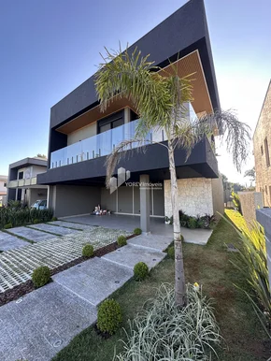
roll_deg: -0.3
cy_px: 180
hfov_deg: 85.7
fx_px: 146
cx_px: 136
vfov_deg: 102.0
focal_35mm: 14
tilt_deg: +6.9
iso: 40
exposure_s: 1/132
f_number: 2.2
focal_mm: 2.22
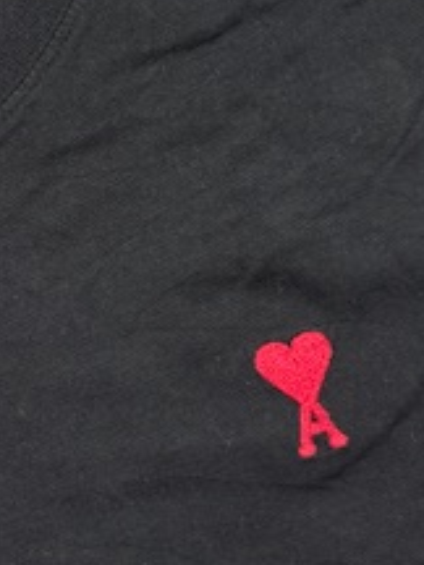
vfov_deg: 27.3
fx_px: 1160
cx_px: -10
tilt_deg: -60.2
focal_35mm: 71
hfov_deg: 20.0
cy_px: 212
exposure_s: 1/100
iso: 160
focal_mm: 6.76
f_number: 1.78
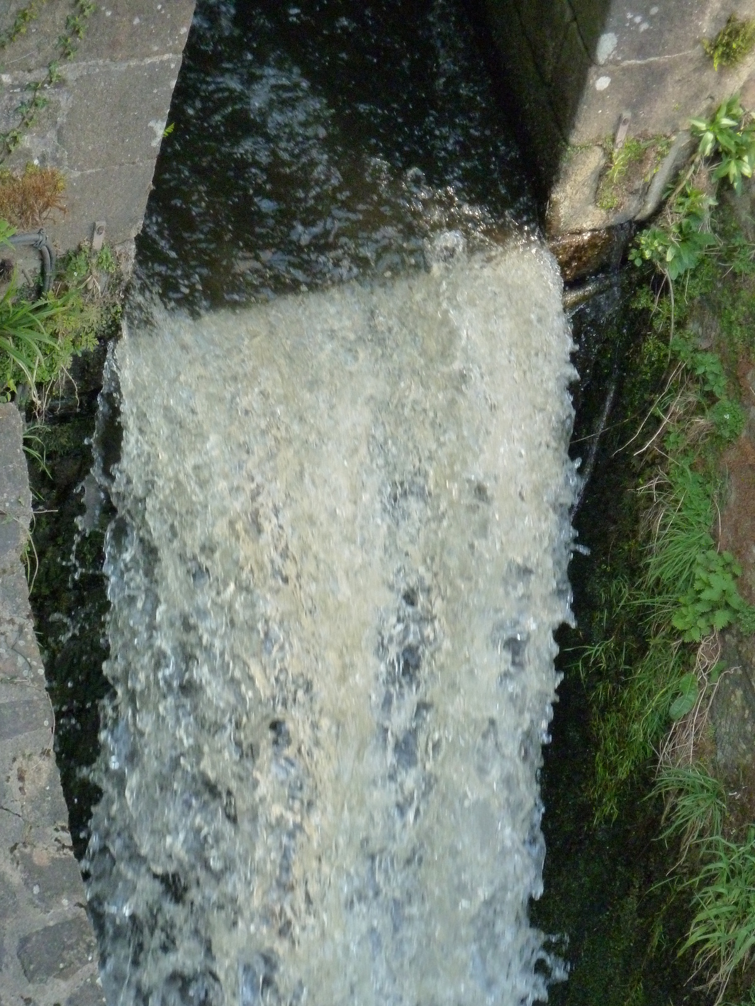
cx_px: 378
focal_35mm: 158
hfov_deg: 9.4
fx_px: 4595
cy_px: 503
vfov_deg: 12.5
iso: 640
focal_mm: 25.9
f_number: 4.5
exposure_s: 1/250
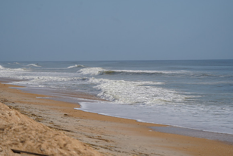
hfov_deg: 10.3
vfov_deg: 6.9
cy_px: 78
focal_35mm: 200
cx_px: 116
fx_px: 1295
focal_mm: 200
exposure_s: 1/2000
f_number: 5.6
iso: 200
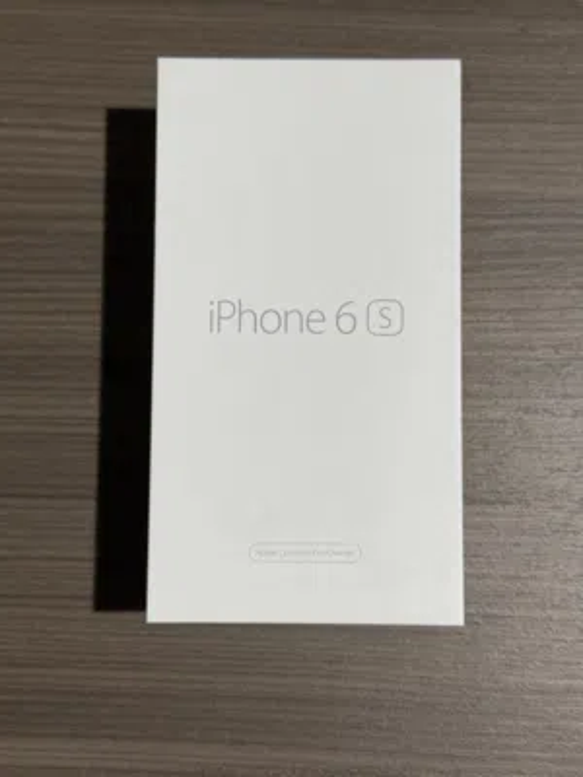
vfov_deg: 39.7
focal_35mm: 48
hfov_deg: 30.3
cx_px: 292
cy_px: 388
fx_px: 1078
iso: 100
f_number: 1.78
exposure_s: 1/60
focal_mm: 6.76
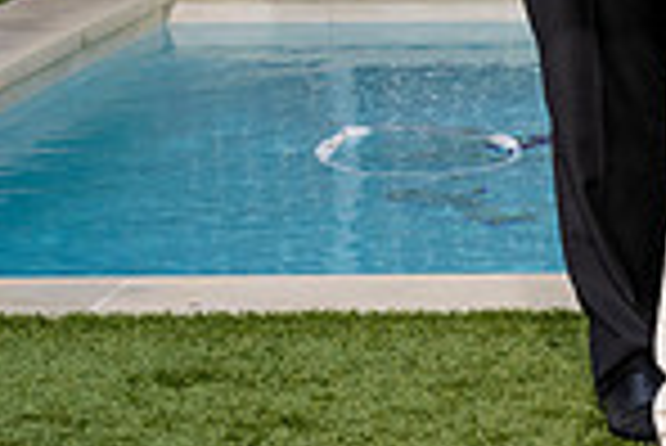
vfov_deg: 7.2
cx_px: 1264
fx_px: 3481
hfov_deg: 10.2
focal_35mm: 188
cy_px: -232
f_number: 8
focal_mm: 48
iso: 400
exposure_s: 1/100
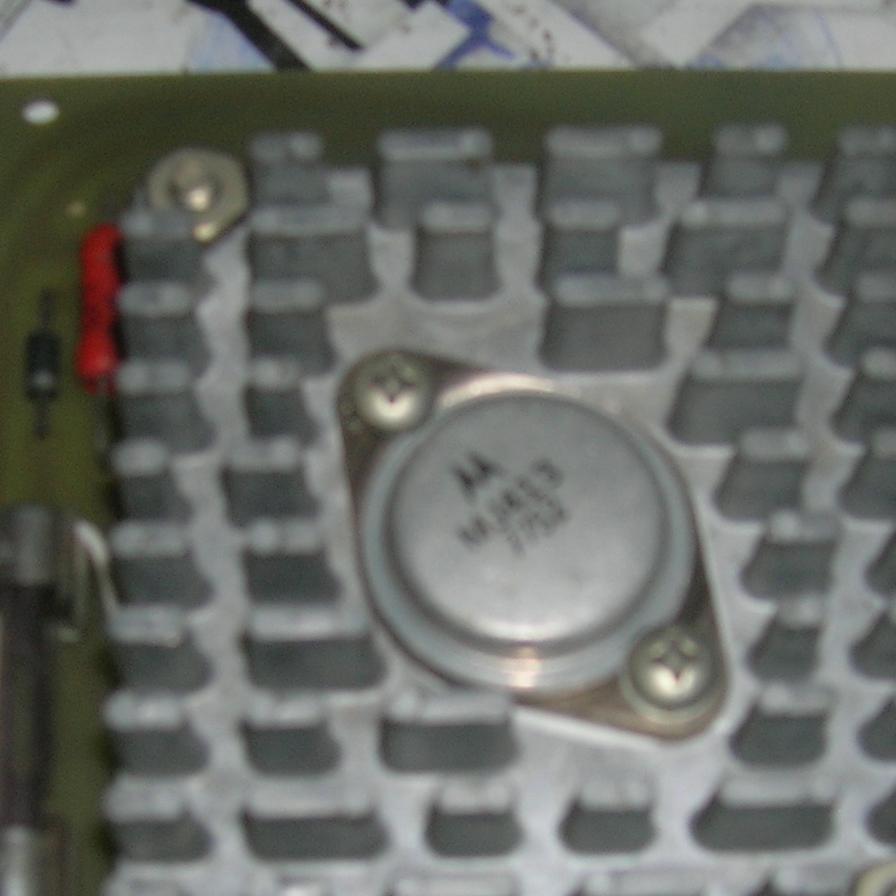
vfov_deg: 22.3
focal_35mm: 77
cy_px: 636
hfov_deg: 22.5
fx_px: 2255
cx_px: 493
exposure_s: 1/60.1
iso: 50
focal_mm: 5.7
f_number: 2.9
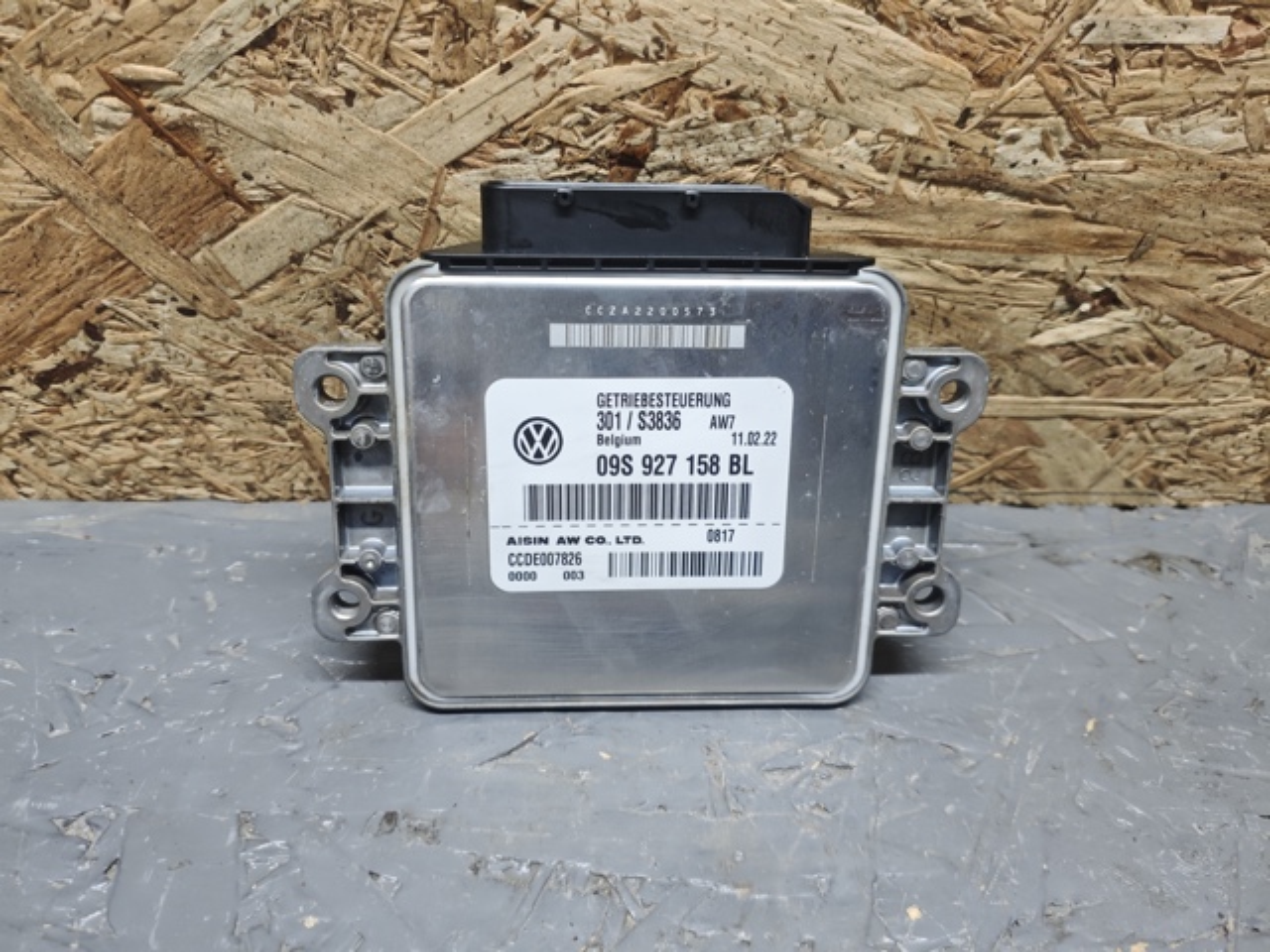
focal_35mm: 26
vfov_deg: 53.1
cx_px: 635
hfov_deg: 67.3
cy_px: 476
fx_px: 954
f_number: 1.5
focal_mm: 4.94
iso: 100
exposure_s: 1/100
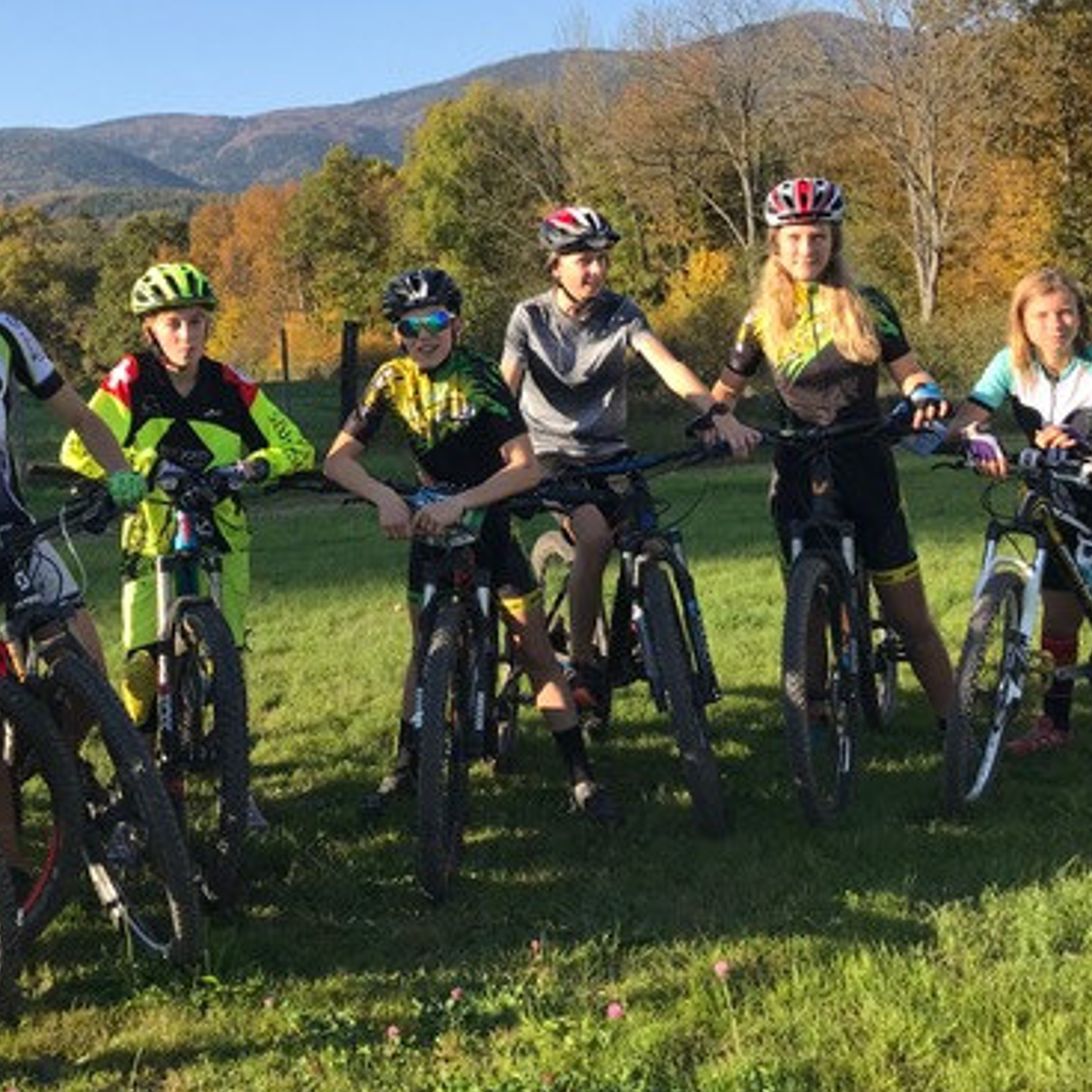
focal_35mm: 43
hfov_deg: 38.6
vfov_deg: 38.9
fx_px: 1535
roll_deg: +6.1
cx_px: 338
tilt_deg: -3.4
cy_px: 401
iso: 20
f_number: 1.8
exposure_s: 1/1140
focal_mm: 3.99
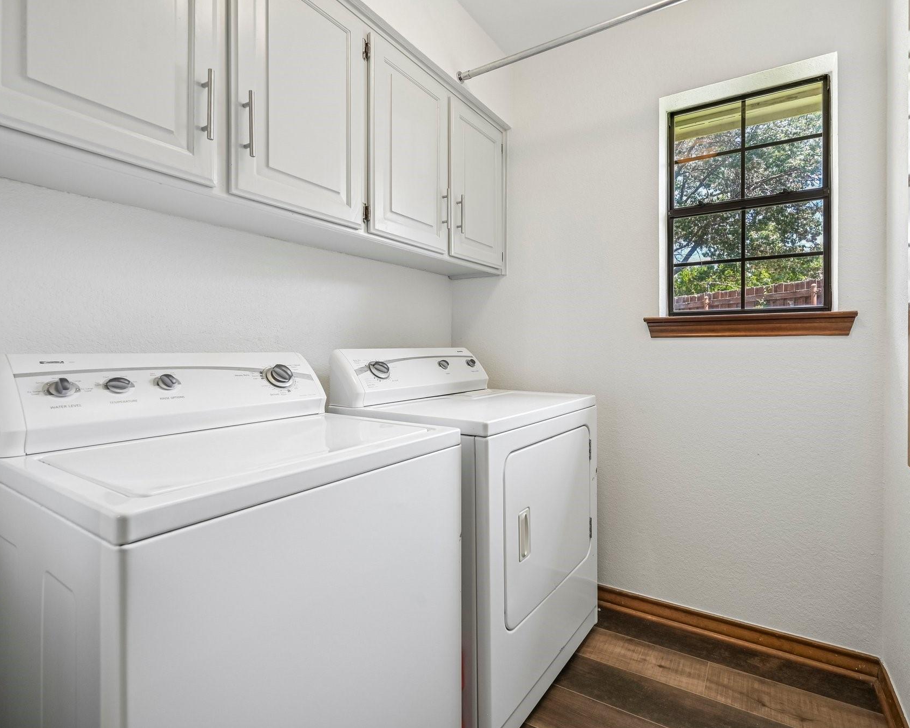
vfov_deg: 78.4
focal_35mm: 17
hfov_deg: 90.8
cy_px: 360
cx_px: 505
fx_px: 446
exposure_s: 1/15
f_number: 9
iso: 250
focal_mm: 14.5
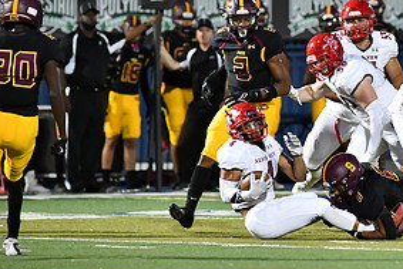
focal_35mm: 614
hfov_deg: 3.4
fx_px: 6877
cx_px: 340
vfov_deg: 2.2
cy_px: 127
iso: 7200
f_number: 4
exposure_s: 1/1250
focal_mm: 300
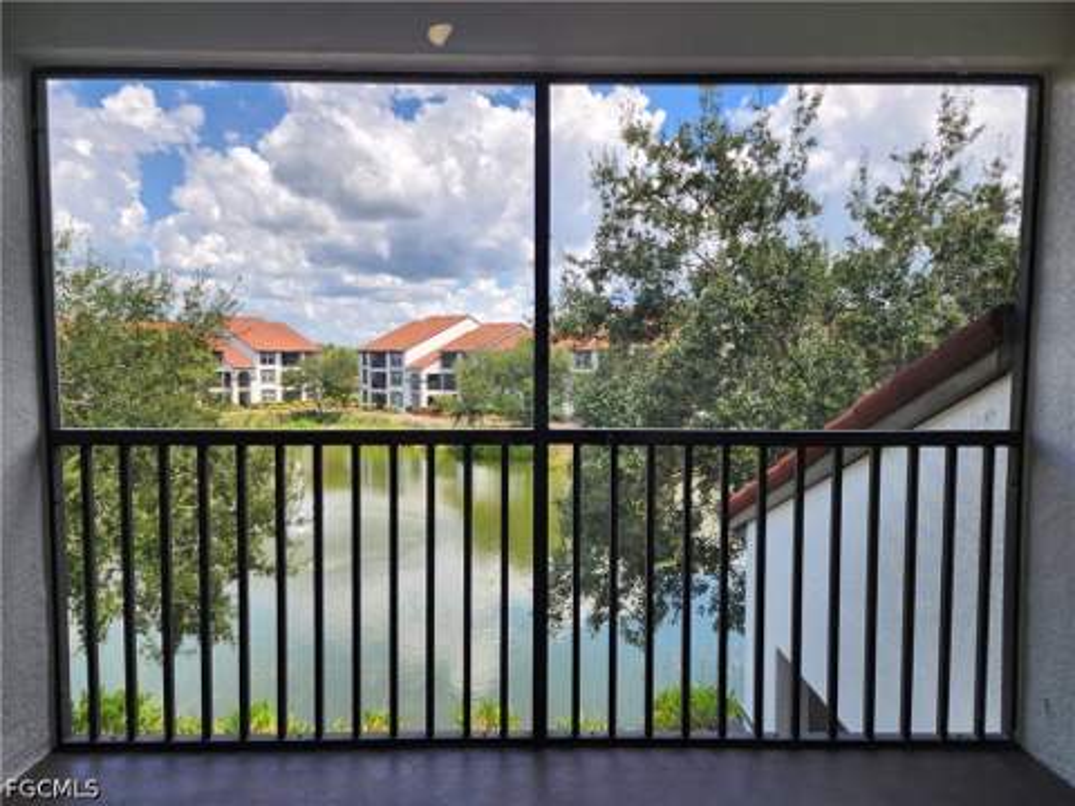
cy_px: 403
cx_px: 538
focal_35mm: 23
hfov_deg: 73.9
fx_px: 714
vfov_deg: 58.9
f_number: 1.8
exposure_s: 1/307
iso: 12
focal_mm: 6.4
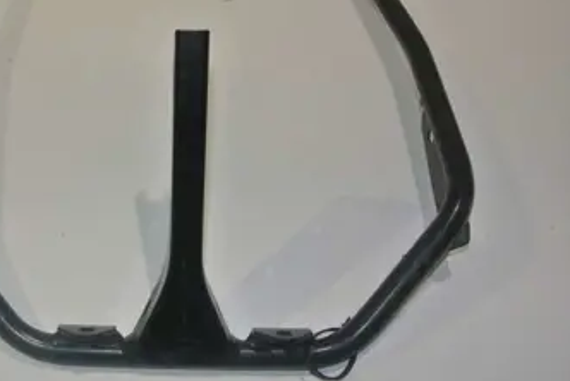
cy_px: 117
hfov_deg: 40.3
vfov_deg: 28.5
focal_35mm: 47
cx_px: 120
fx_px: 745
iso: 200
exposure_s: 1/60
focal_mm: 11
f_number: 4.5
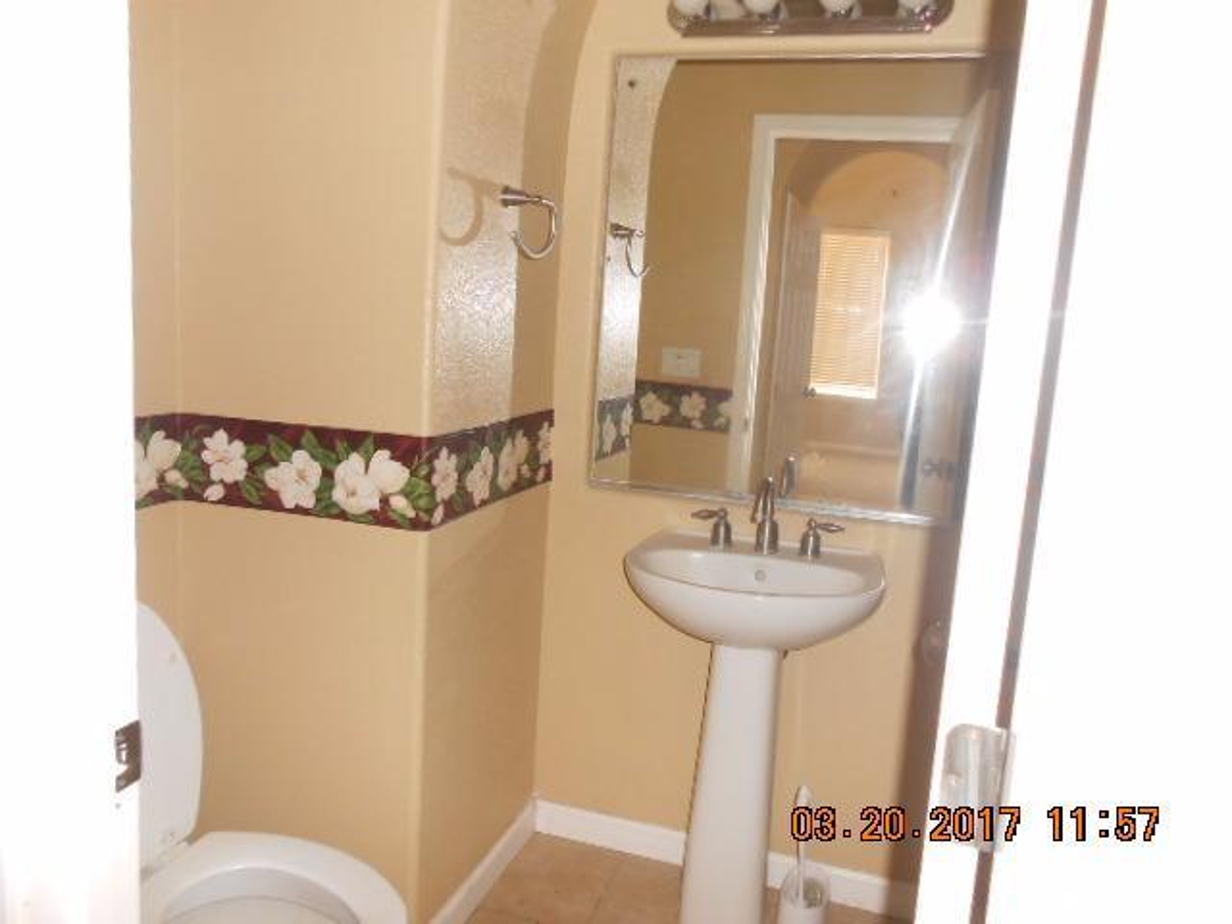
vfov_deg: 53.1
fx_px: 925
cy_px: 462
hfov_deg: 67.3
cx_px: 616
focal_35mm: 26
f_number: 3.5
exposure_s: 1/25
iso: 250
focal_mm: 4.6
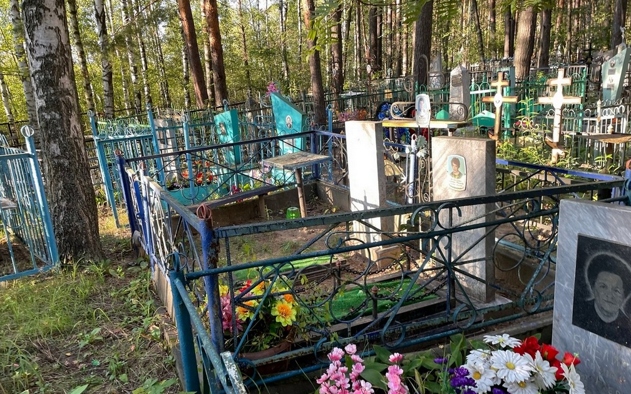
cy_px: 227
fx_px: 482
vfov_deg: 44.4
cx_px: 317
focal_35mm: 28
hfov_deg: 66.5
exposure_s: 1/121
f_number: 1.6
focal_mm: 4.2
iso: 64
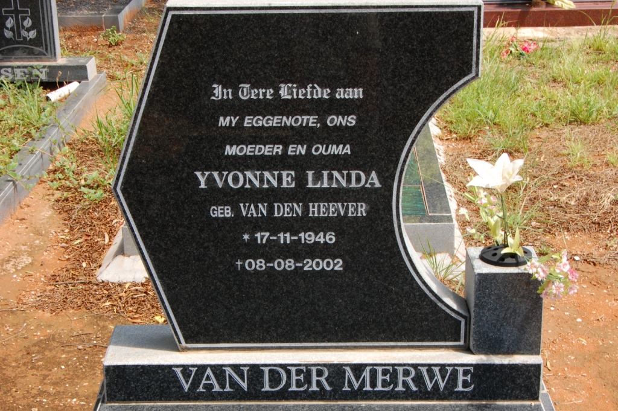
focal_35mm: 69
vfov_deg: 19.7
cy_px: 206
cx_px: 309
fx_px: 1184
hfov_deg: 29.3
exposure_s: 1/50
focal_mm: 46
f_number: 18
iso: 400
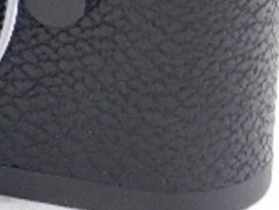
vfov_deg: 3.5
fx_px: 3380
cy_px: -140
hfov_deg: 4.7
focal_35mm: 419
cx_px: -160
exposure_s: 1/20
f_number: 4.6
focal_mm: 17.7
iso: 800
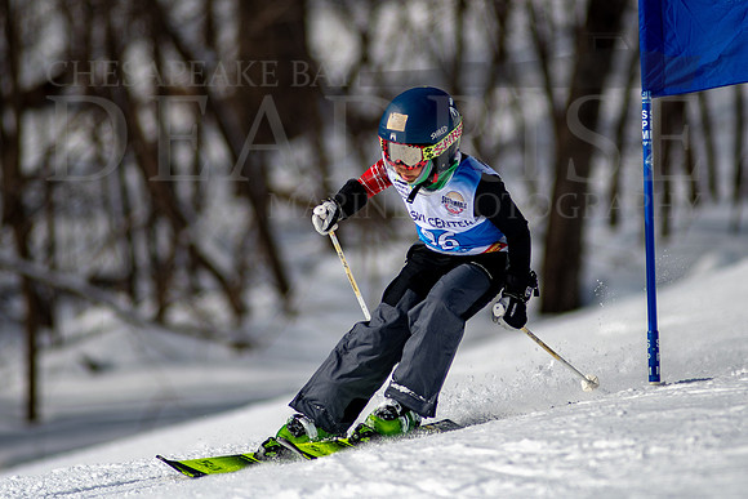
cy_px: 219
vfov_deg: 2.7
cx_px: 419
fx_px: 10484
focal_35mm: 505
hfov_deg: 4.1
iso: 100
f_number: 2.8
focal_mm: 300
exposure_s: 1/6400
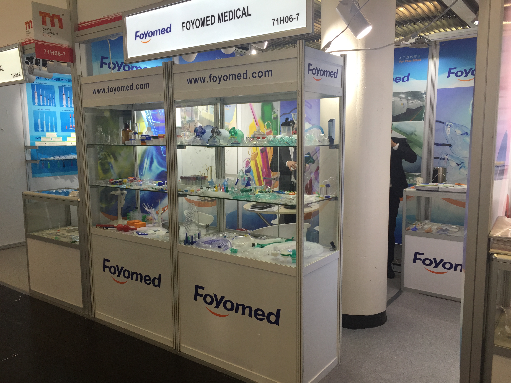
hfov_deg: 61.7
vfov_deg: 48.2
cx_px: 256
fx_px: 428
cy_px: 192
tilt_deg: -9.1
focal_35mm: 29
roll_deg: +0.6
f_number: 2.2
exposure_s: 1/100
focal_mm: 4.15
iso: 50
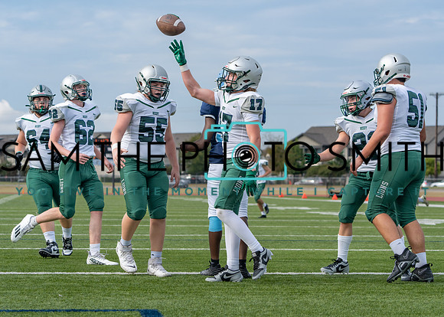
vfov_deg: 13.6
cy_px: 158
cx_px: 222
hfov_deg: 19.0
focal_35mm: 105
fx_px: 1329
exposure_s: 1/1250
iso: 320
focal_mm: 100
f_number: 5.6
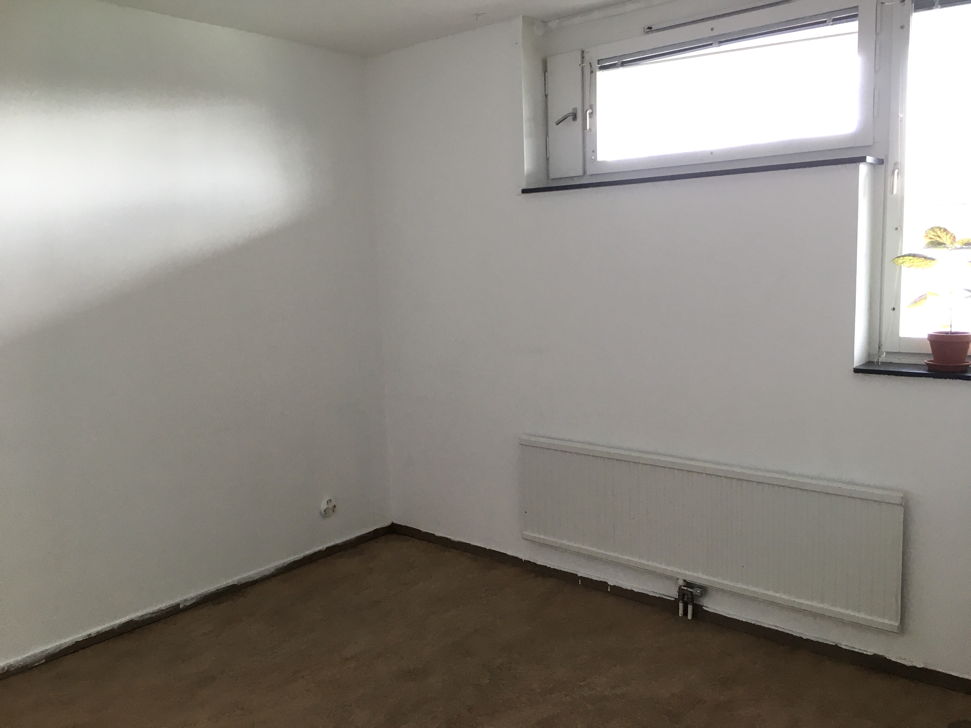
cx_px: 486
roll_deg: +1.2
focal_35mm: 29
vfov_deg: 48.2
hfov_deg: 61.7
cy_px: 364
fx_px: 813
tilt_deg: -6.9
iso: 25
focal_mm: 4.15
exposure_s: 1/30
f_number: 2.2
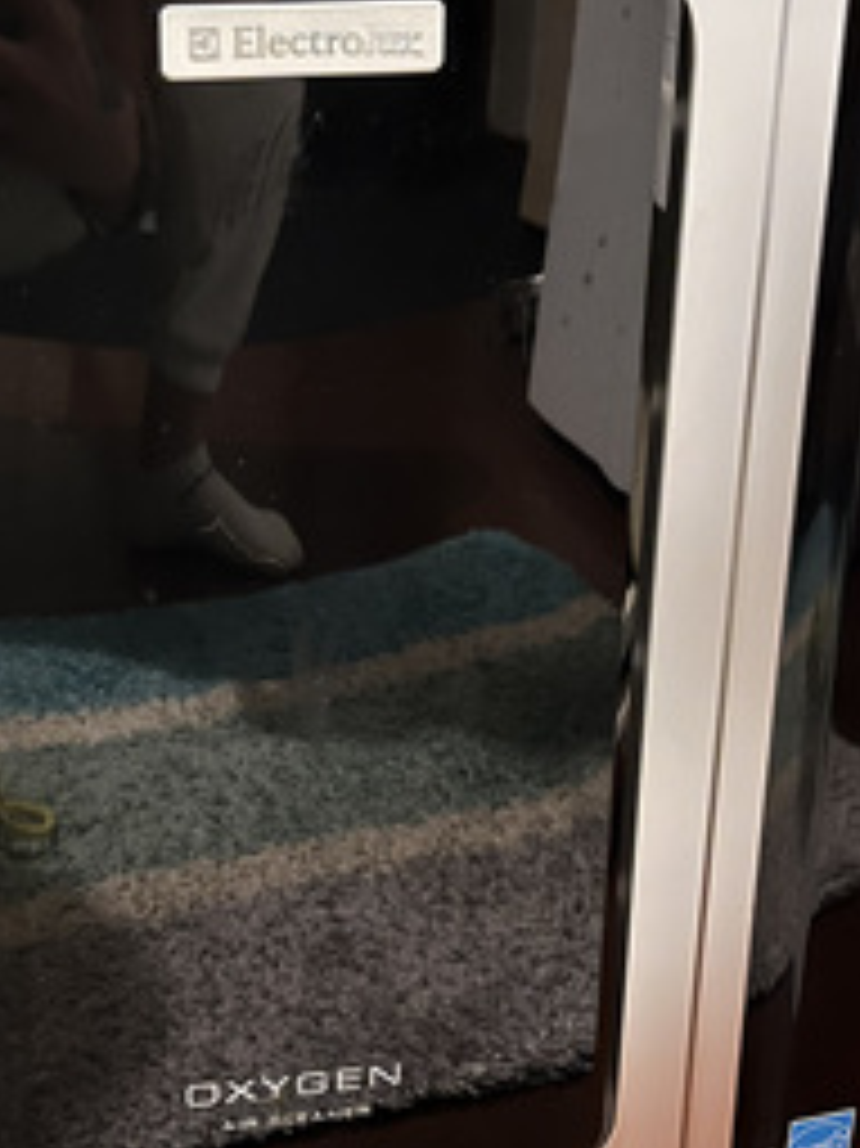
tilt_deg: -19.1
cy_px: 437
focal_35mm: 51
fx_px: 1691
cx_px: 227
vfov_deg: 37.3
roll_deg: -0.7
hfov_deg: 28.2
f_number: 1.6
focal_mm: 5.1
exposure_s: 1/5
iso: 640
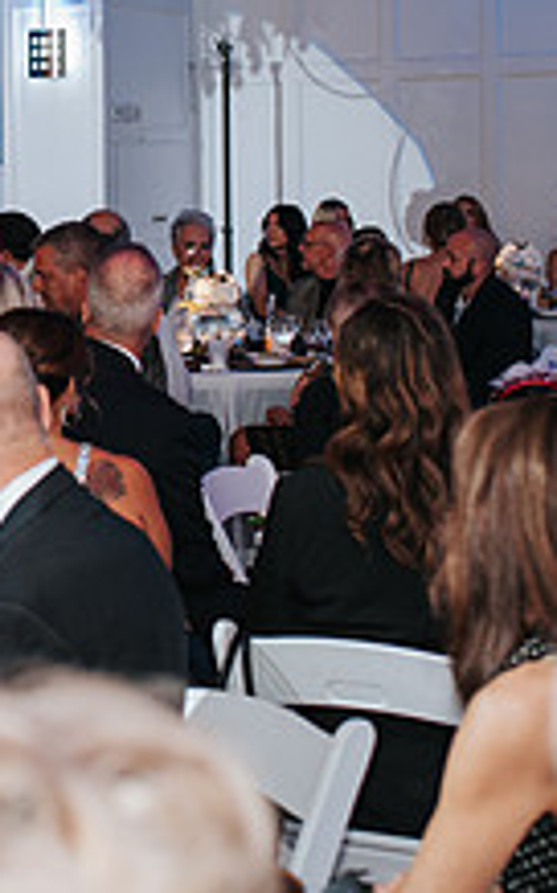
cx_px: -135
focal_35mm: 97
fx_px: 2359
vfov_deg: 21.1
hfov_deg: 13.1
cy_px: 154
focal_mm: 35
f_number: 2.8
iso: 1000
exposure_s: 1/200
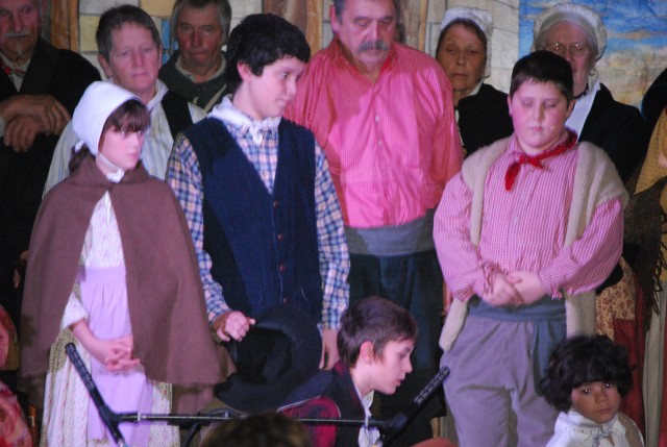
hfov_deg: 10.1
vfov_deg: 6.8
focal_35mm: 202
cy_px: 224
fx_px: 3758
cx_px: 334
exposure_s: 1/60
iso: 1600
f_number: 5
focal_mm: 135
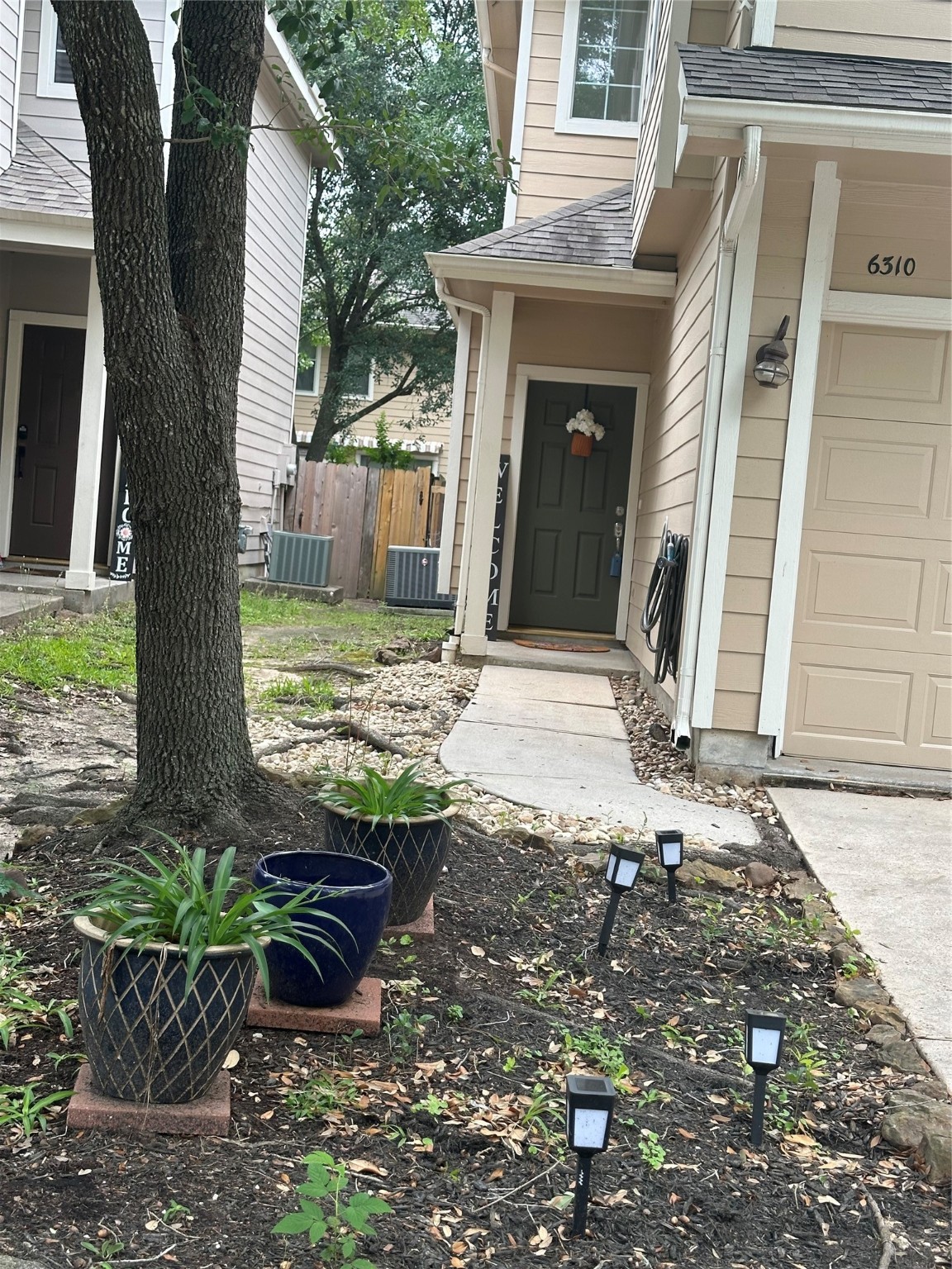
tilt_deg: -3.3
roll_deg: -5.6
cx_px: 476
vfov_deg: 39.7
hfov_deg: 30.3
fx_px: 1760
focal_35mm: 48
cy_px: 634
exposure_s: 1/348
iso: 64
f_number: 1.78
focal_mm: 6.86
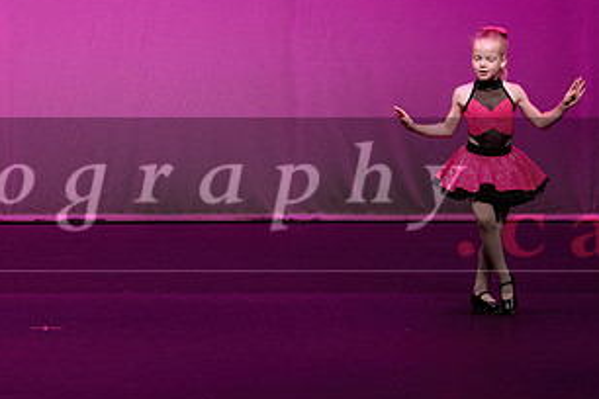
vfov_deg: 5.2
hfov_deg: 7.7
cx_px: 57
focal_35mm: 265
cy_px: 90
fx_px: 4409
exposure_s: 1/320
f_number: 2.8
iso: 1250
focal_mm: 110
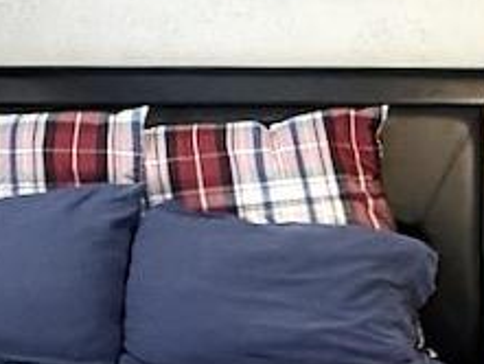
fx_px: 1133
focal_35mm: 81
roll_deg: -0.2
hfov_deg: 23.4
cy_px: 386
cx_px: 442
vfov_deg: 17.7
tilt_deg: -13.9
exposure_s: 1/60
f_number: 2.2
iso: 400
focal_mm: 2.22
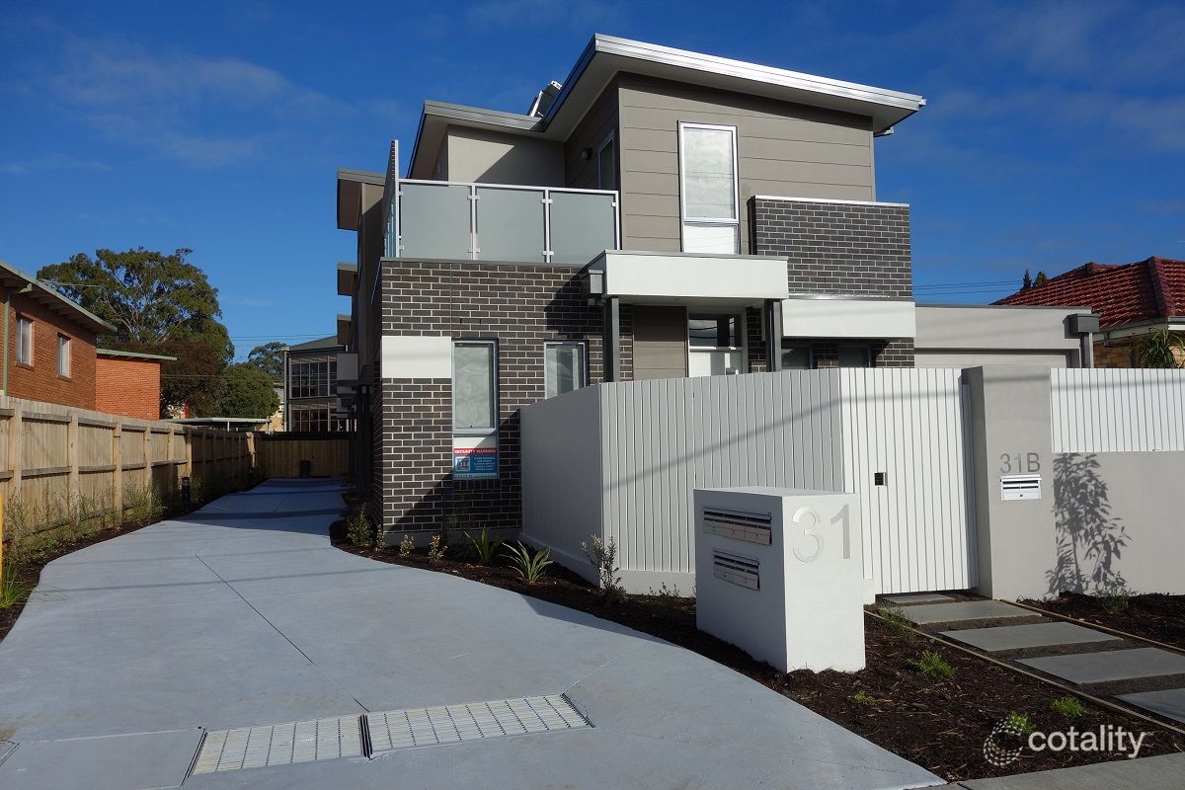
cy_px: 395
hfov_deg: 65.5
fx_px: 922
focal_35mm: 28
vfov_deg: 46.4
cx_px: 592
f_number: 6.3
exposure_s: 1/800
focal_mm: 10.4
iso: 125
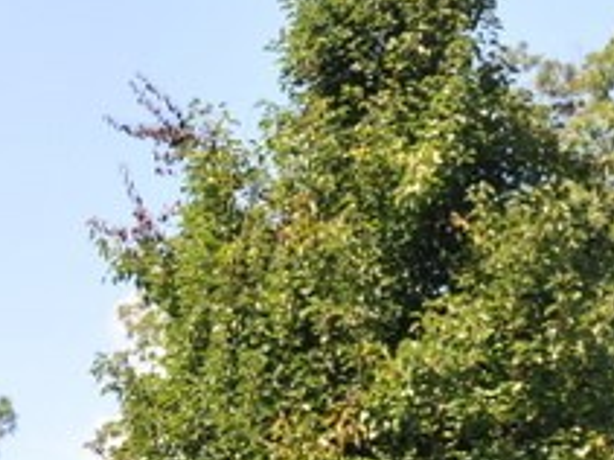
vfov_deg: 8.3
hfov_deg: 11.1
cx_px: -445
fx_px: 2978
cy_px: 949
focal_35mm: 168
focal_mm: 24
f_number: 7.1
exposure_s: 1/200
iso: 200
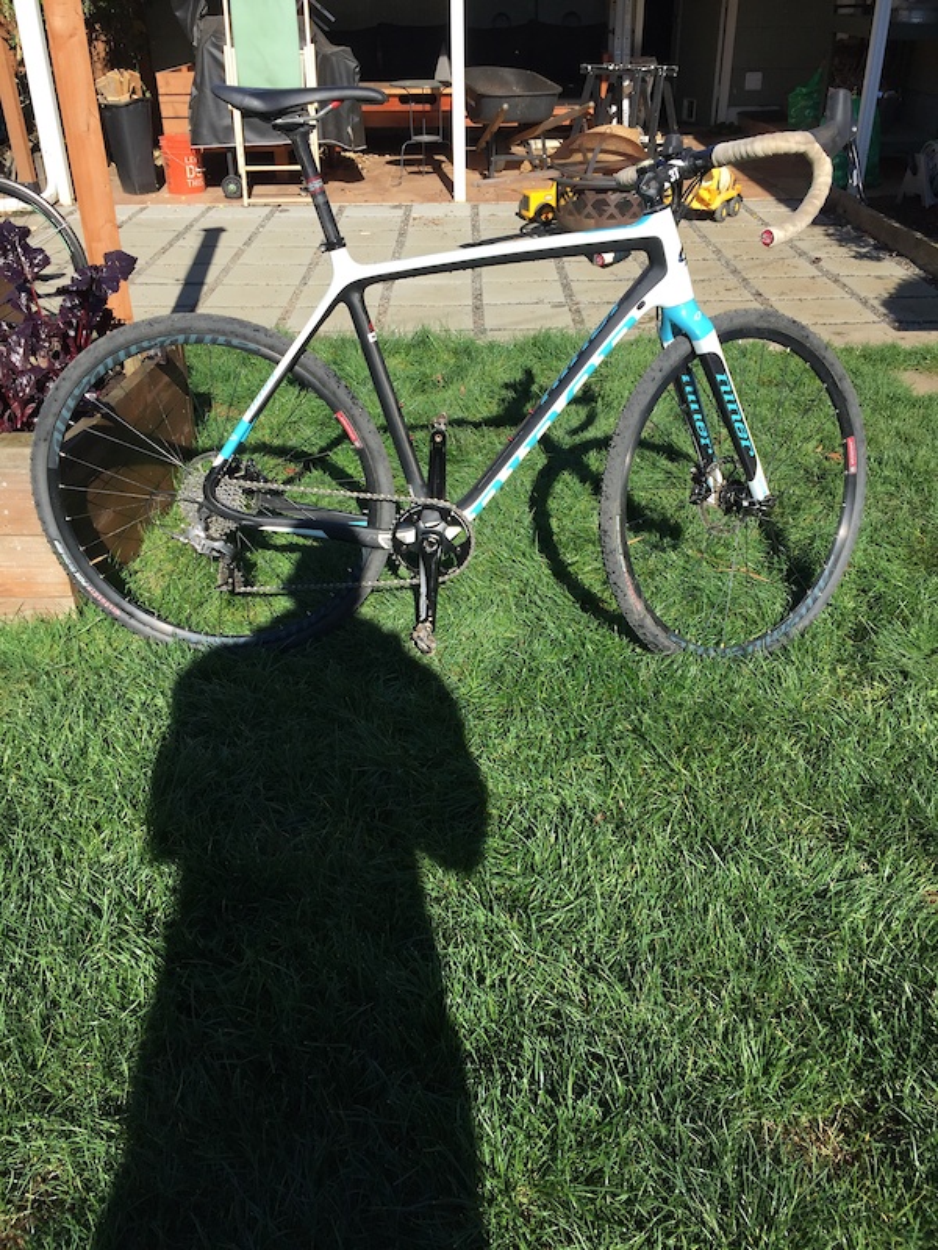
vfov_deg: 61.7
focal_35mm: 29
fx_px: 1048
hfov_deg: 48.2
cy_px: 625
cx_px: 469
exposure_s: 1/1319
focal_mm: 4.15
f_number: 2.2
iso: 32
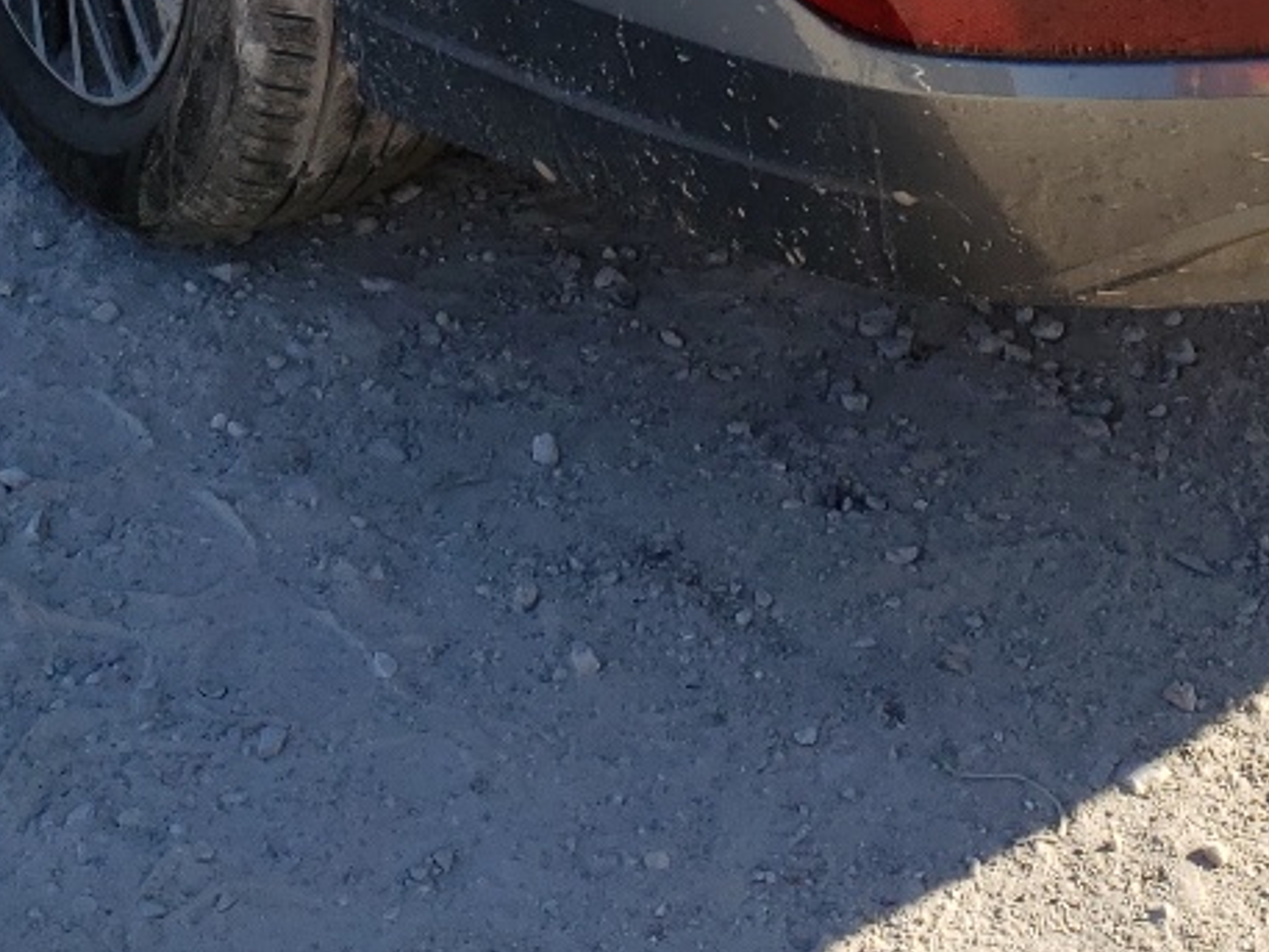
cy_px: -688
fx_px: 3337
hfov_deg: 21.5
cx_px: 805
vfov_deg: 14.5
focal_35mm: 91
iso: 50
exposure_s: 1/1429
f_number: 1.5
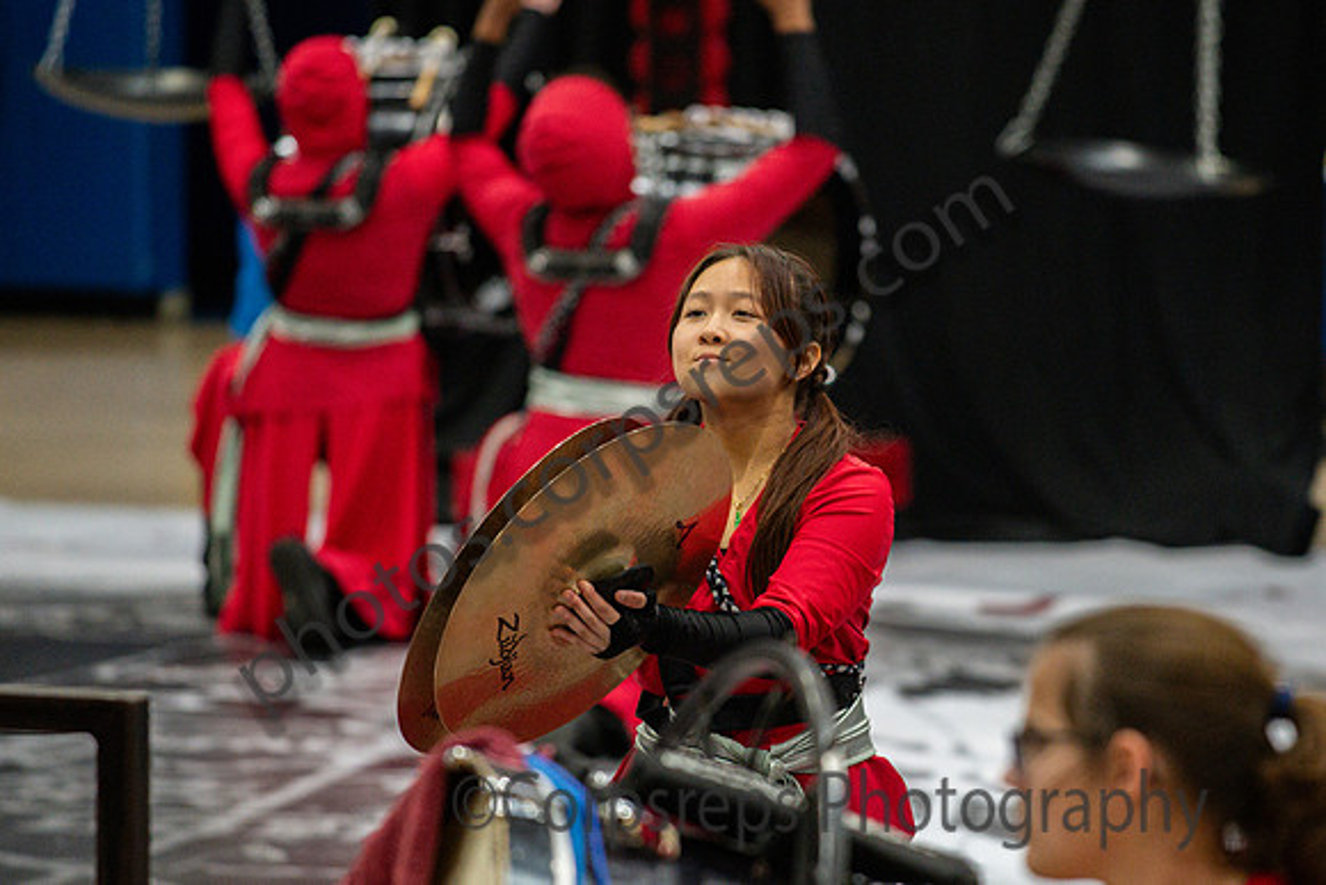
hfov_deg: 7.0
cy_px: 527
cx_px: 794
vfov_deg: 4.7
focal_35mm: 295
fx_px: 10875
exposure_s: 1/500
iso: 6400
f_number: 4
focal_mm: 200
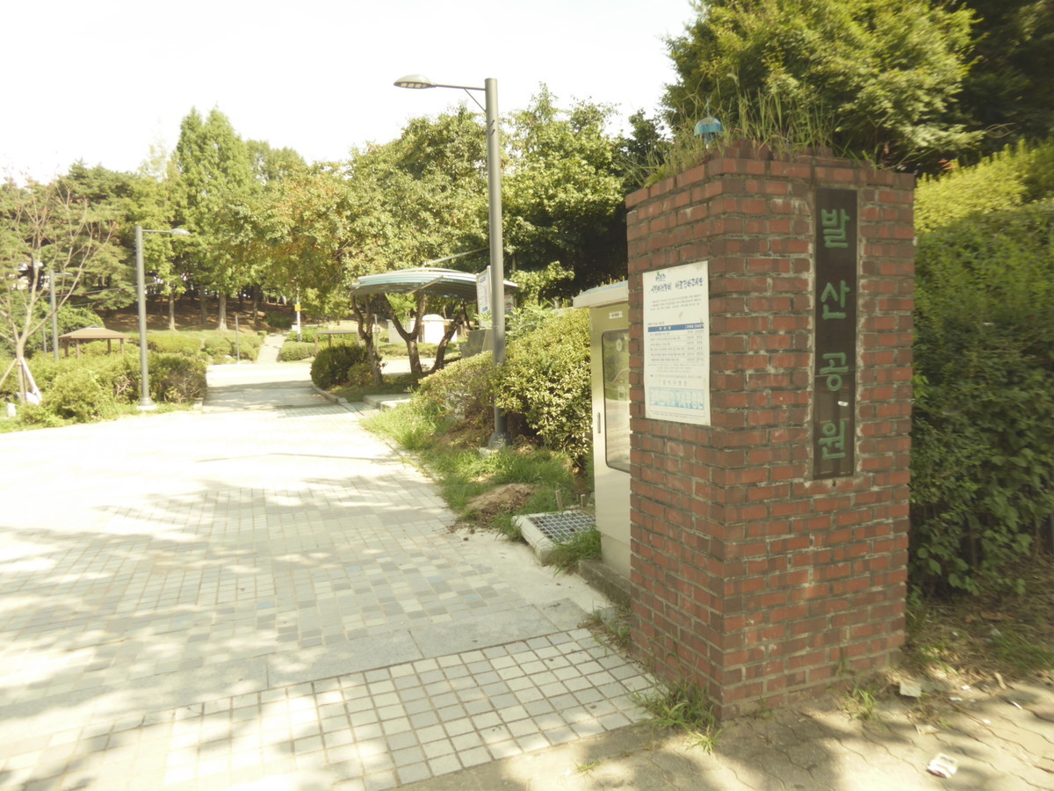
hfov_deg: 71.6
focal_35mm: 24
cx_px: 527
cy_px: 396
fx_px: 731
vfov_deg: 56.8
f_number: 3.3
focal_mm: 4.3
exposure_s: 1/250
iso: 100
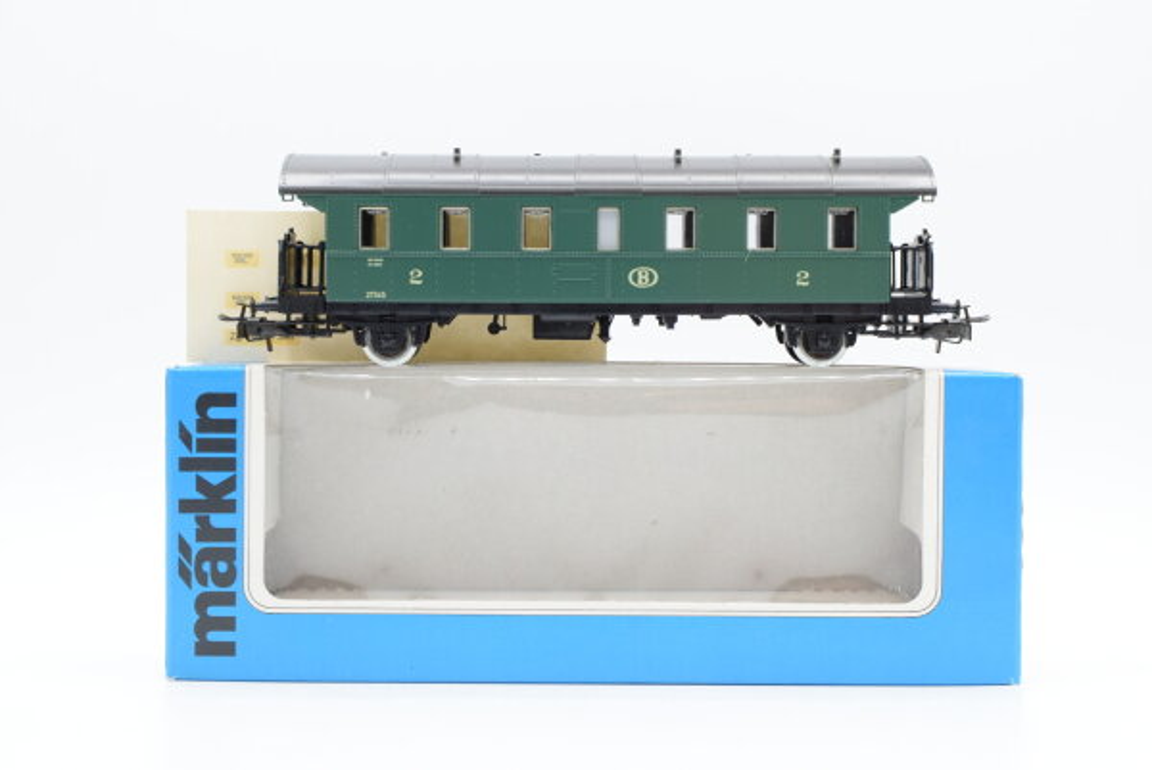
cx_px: 576
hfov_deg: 37.8
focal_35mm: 52
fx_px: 1681
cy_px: 385
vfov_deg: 25.8
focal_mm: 35
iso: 320
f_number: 8
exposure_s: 1/125
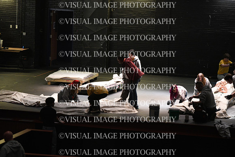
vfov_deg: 6.9
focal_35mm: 200
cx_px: 118
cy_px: 78
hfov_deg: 10.3
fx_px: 1306
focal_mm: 200
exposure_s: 1/400
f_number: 2.8
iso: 8000
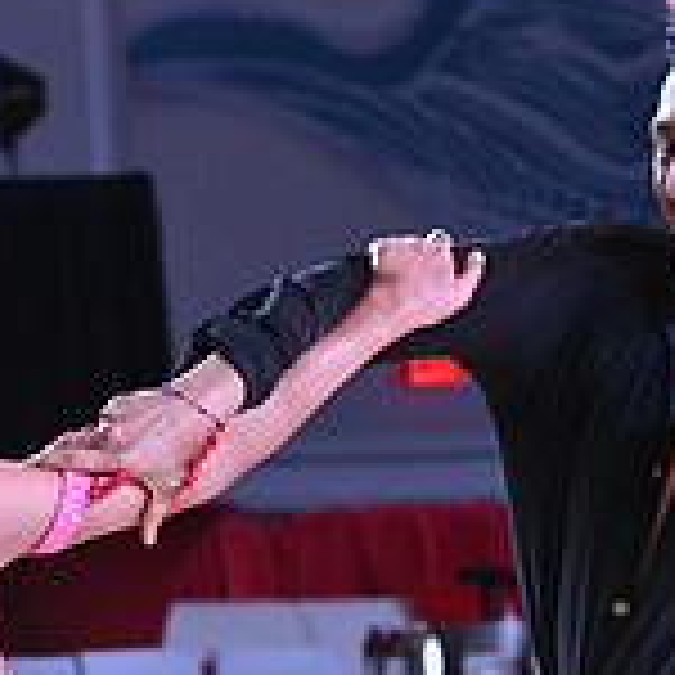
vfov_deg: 3.4
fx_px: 11229
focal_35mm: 509
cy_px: 954
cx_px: 97
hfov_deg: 3.4
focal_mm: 155
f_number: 8
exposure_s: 1/400
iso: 4000
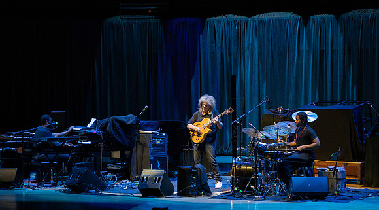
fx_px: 1147
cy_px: 126
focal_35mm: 115
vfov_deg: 10.4
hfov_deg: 18.8
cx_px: 190
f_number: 7.1
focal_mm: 109
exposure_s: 1/320
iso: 3200
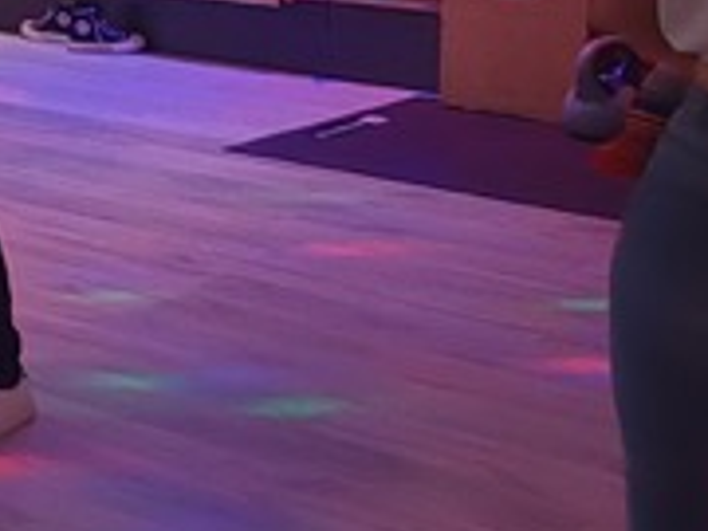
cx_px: -444
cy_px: -12
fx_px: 2352
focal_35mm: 115
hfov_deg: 15.4
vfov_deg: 12.7
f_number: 1.9
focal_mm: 5.52
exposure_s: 1/25
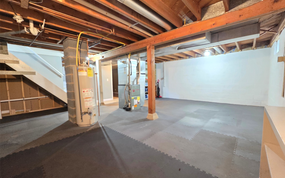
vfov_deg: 78.6
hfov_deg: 105.3
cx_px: 144
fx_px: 109
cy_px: 91
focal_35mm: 14
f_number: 1.9
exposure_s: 1/24
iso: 2000
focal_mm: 2.2
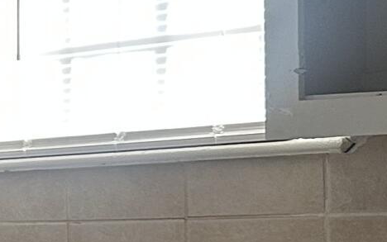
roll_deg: +0.5
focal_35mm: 163
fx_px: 1720
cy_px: 343
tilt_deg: -3.6
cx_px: -342
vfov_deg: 7.9
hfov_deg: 11.7
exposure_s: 1/109
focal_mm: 6.86
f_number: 1.78
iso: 250
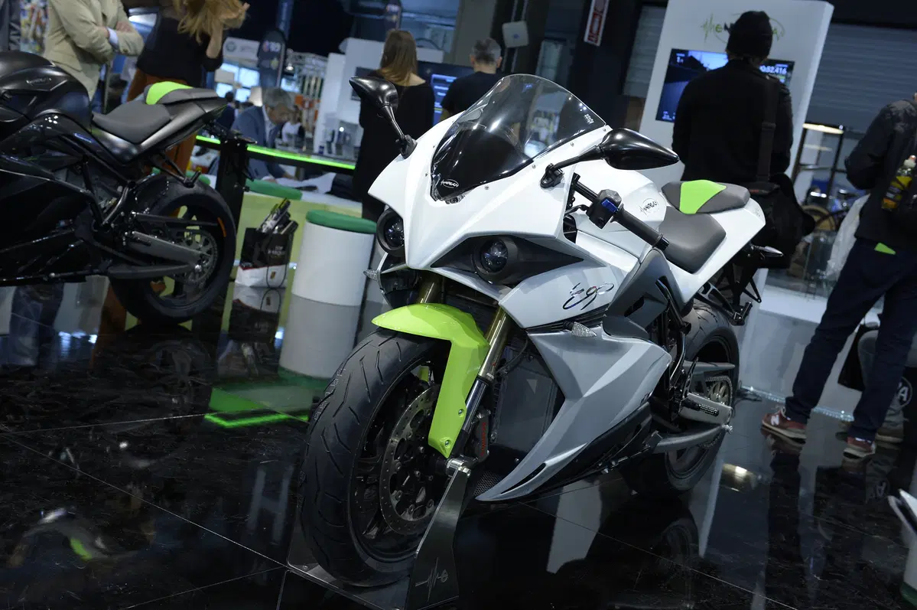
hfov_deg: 41.1
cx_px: 458
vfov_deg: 28.0
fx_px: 1221
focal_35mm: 48
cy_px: 305
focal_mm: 48
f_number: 5.6
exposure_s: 1/100
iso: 1000
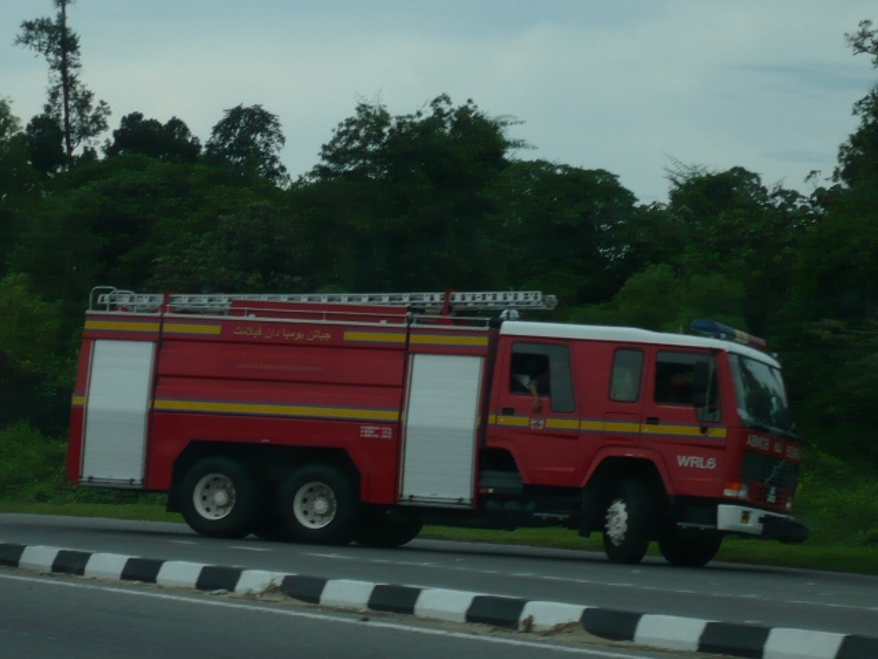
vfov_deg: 14.1
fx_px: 2663
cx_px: 439
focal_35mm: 105
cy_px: 330
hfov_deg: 18.7
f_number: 5
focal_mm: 17.4
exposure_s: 1/800
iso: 100
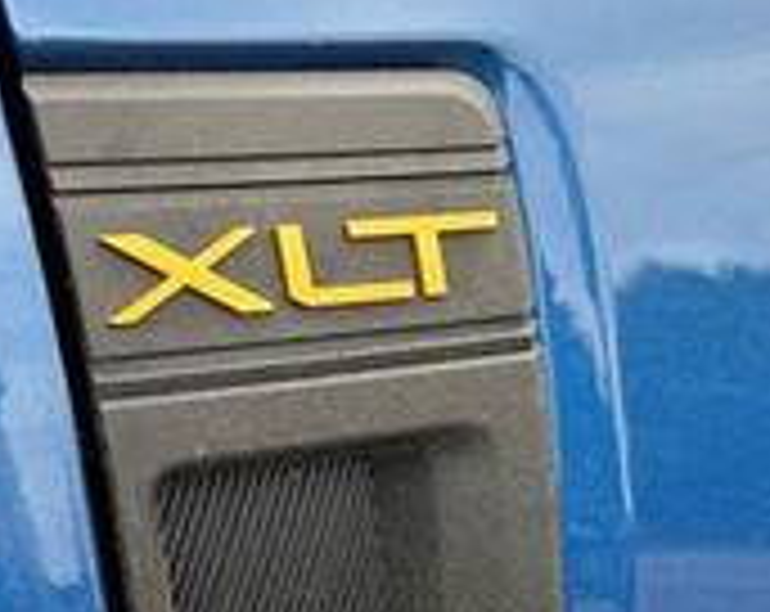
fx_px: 1705
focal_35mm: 75
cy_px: 400
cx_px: 356
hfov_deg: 25.4
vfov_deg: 20.3
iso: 50
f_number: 1.5
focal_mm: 5.7
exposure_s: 1/394
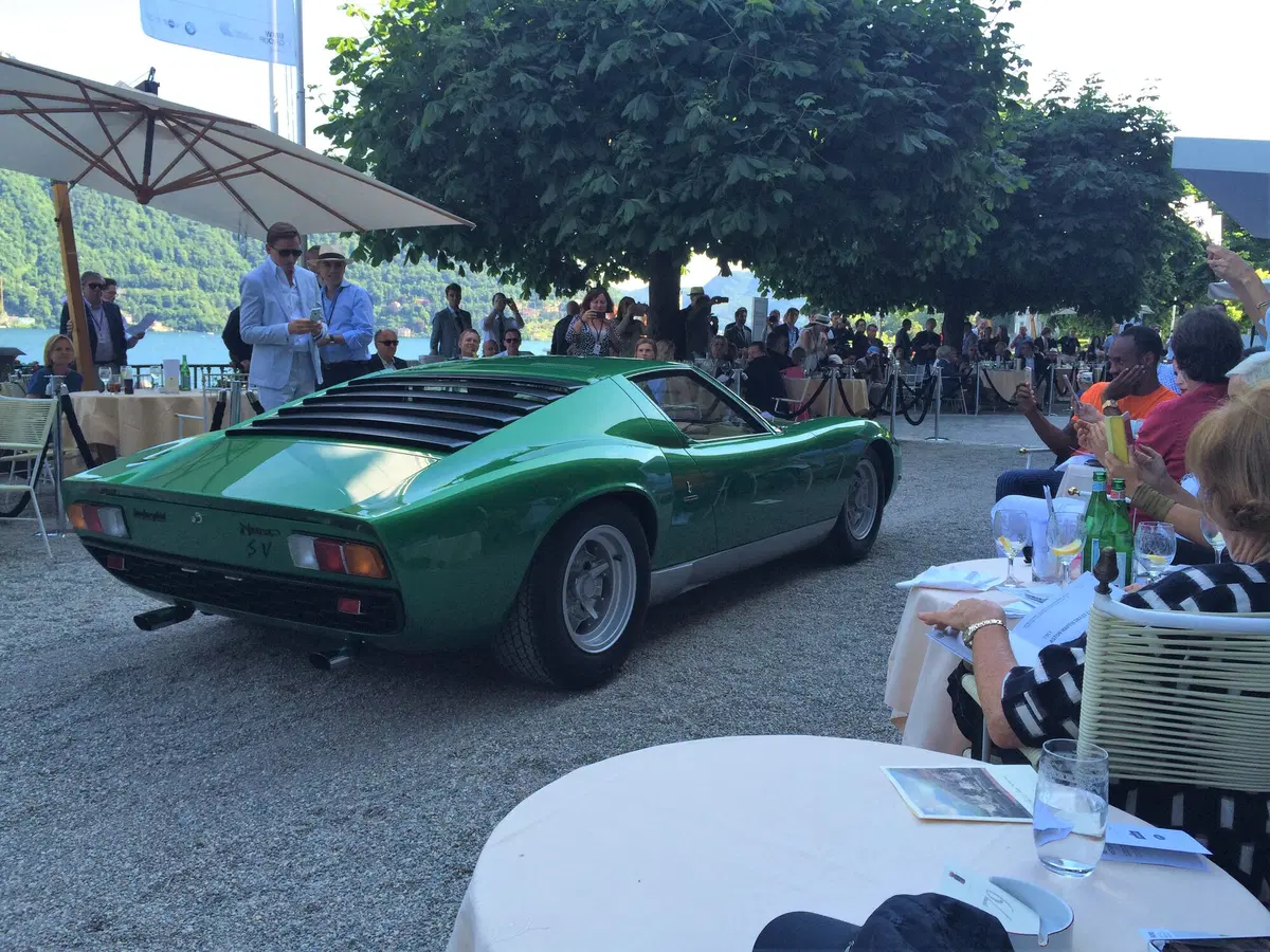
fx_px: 1064
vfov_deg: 48.2
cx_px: 635
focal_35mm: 29
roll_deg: +0.9
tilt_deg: -6.2
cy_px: 476
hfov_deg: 61.7
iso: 32
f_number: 2.2
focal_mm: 4.15
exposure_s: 1/363
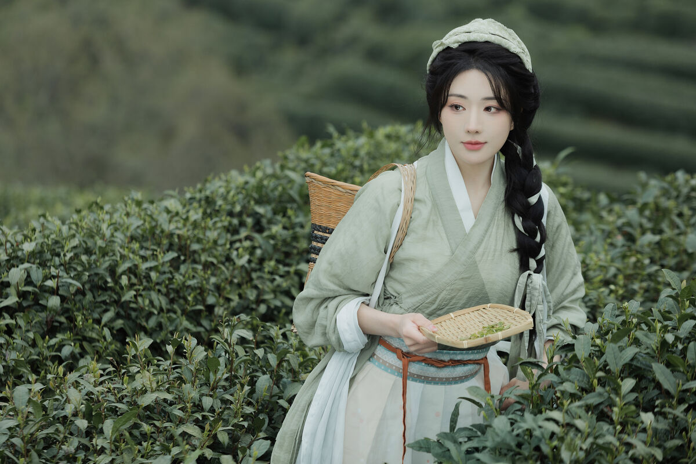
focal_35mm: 150
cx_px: 348
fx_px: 2900
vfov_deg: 9.1
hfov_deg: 13.7
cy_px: 232
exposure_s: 1/800
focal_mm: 150
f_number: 4
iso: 400
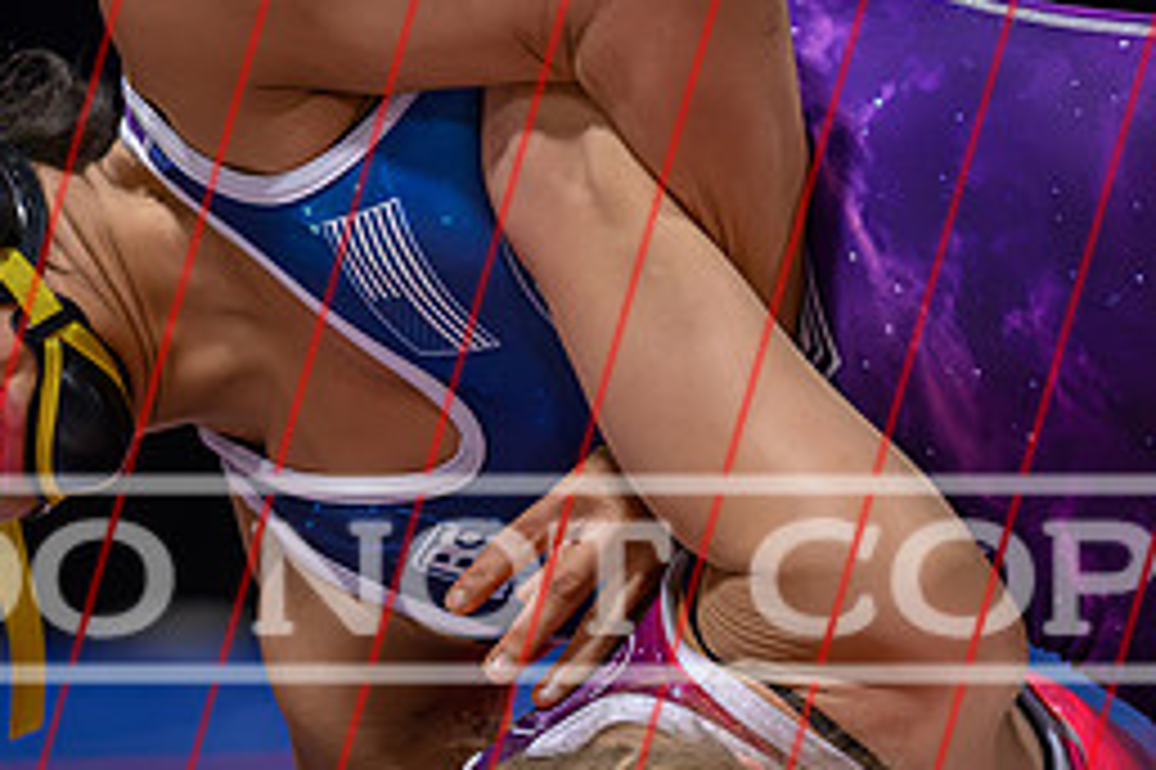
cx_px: 589
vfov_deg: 2.7
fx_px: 16301
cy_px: 917
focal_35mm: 508
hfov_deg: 4.1
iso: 4000
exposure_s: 1/1000
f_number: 2.8
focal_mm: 165
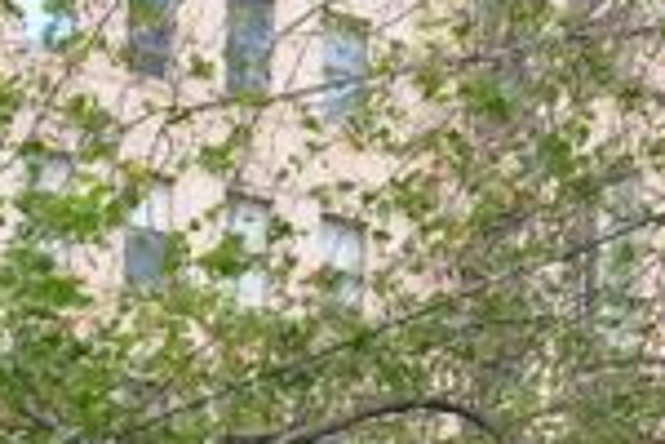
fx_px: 4718
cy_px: 1359
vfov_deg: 5.1
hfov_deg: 8.0
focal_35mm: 255
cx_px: 661
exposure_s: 1/20
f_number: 6.3
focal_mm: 25
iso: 400
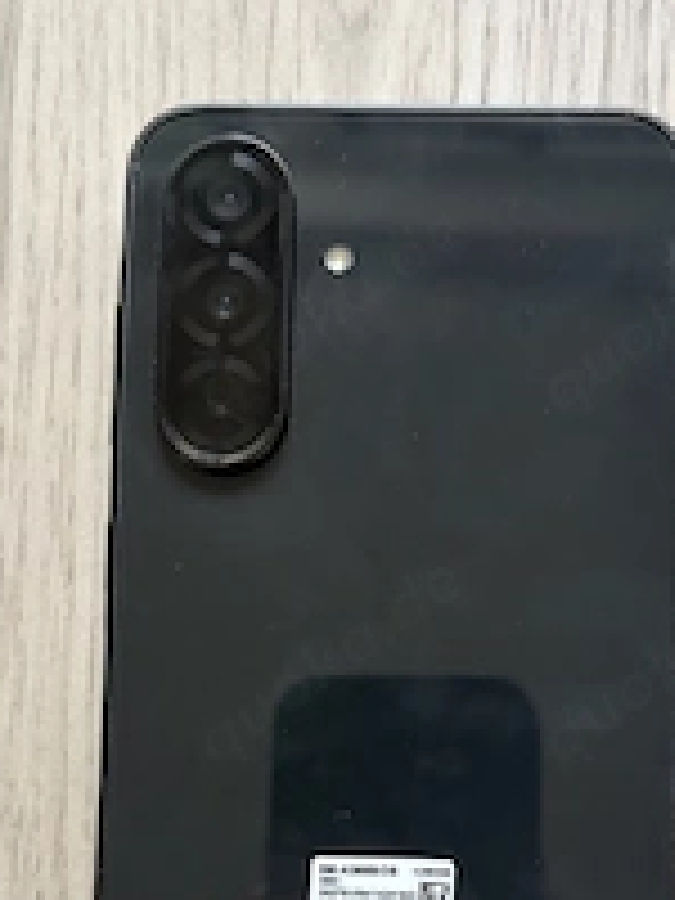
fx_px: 1352
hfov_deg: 27.9
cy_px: 711
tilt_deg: -85.4
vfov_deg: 35.7
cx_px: 428
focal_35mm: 52
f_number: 1.6
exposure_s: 1/60
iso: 200
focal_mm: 5.96
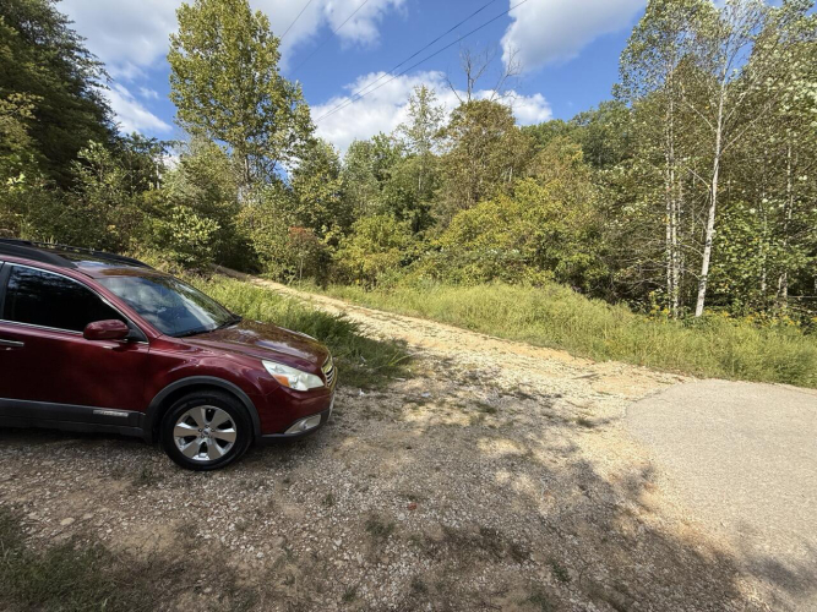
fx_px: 330
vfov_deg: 85.7
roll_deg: +3.3
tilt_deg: -3.8
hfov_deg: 102.1
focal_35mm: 14
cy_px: 306
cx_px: 408
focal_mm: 2.22
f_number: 2.2
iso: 50
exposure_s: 1/1189
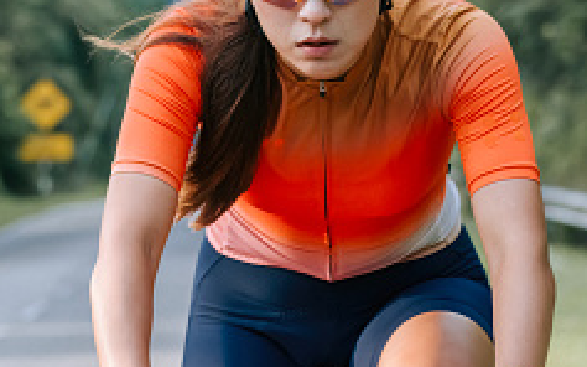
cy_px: 207
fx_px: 3503
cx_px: 186
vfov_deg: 6.0
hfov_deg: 9.6
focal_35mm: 219
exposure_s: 1/800
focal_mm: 100
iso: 3200
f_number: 6.1
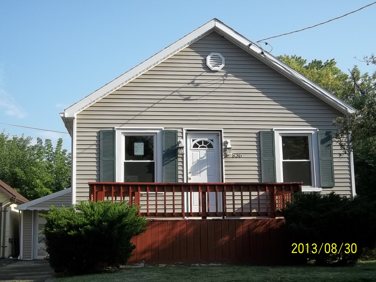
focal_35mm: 52
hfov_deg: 36.8
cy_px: 141
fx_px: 565
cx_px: 188
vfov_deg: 28.0
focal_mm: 9.3
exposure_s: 1/320
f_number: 5
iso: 80
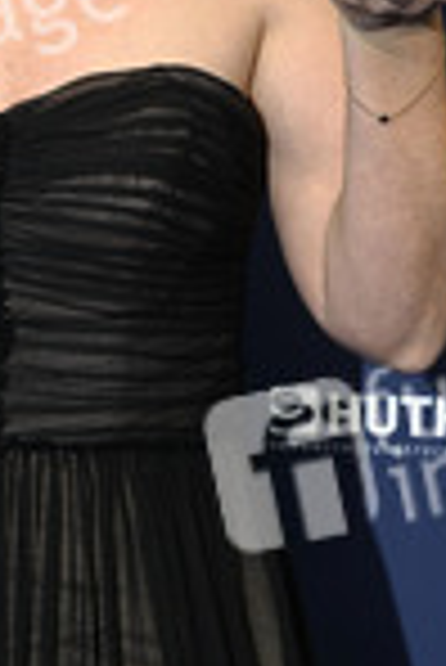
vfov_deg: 10.9
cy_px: 220
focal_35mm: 189
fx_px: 3504
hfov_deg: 7.3
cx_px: 27
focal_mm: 70
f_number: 5.6
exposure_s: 1/250
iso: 1000
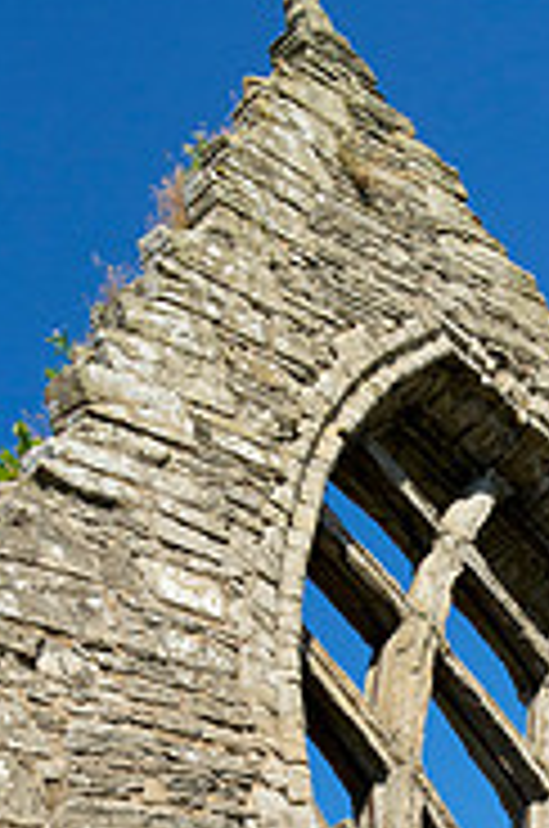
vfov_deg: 21.2
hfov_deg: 14.5
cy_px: 837
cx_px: 457
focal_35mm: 93
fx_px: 2135
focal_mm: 38
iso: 800
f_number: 22
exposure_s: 1/400
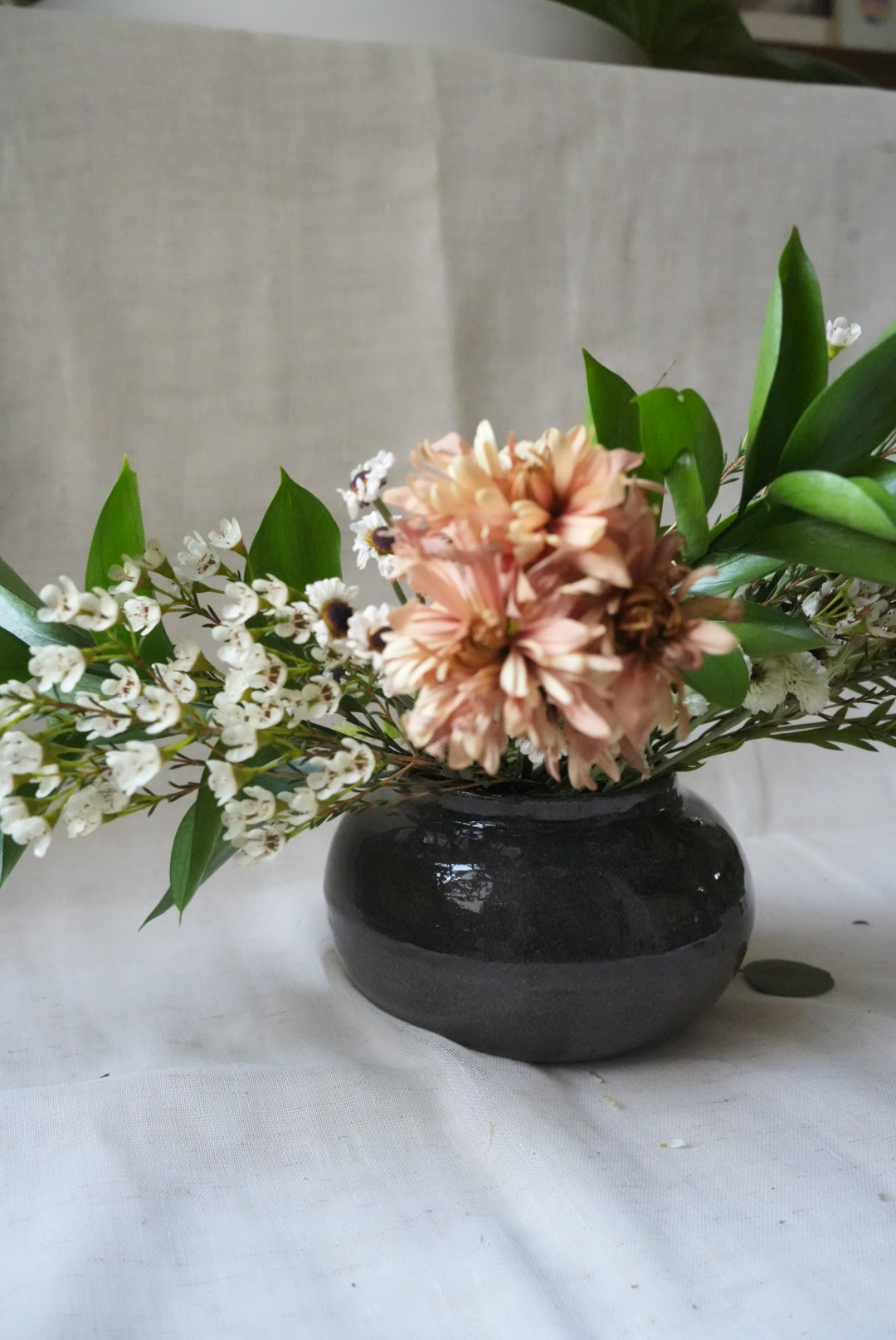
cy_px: 670
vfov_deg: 57.2
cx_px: 448
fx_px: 1230
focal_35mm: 33
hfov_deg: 40.0
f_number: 8
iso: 16000
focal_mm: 33
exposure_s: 1/200
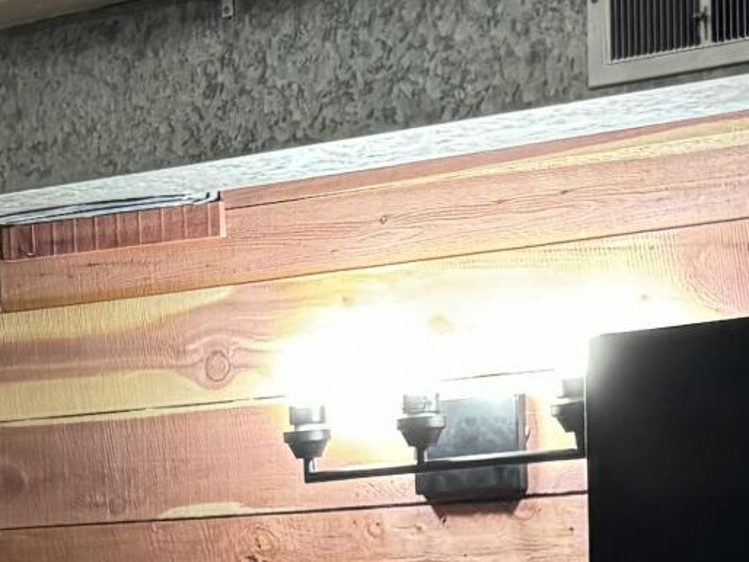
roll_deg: +3.6
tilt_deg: -7.7
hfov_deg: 13.9
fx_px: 3031
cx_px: 35
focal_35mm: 140
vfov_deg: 10.1
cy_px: 945
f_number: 1.78
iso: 400
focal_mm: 6.76
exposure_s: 1/60
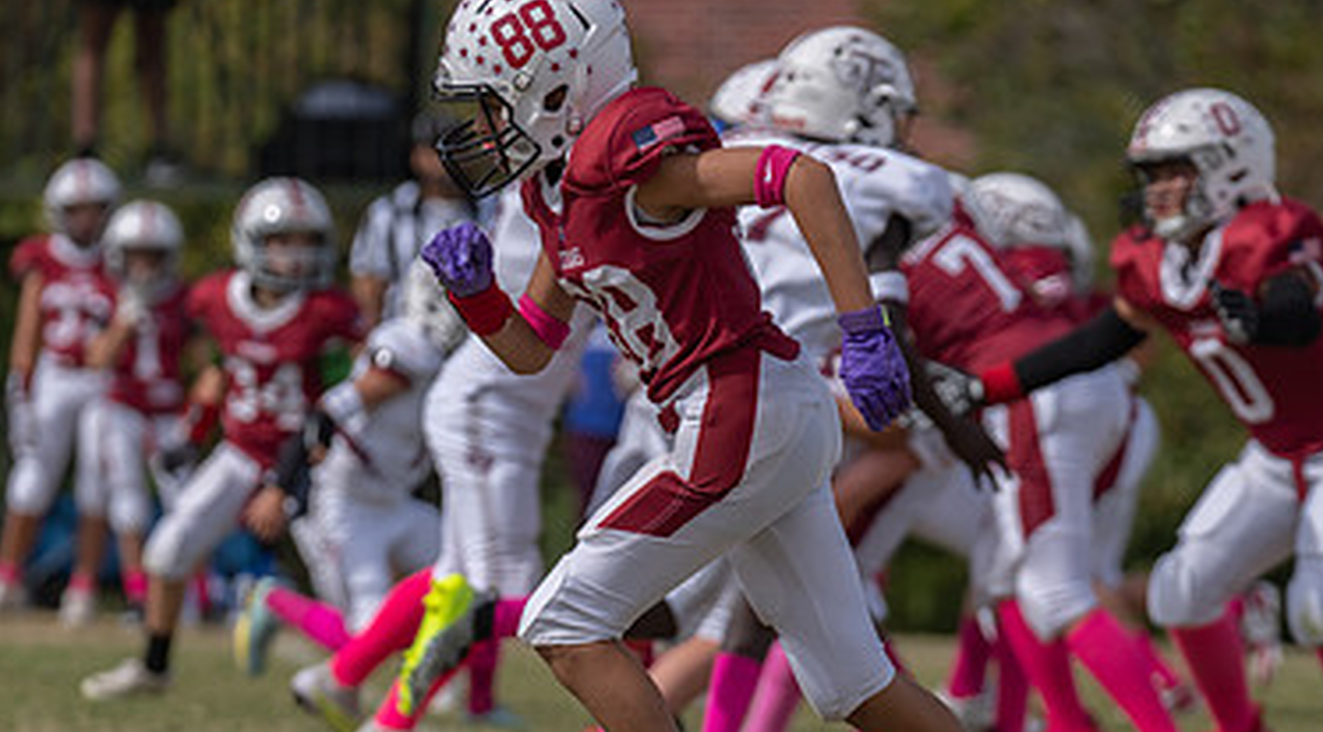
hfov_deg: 5.1
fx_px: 14712
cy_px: 488
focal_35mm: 421
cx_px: 603
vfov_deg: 2.9
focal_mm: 200
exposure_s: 1/2000
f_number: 3.5
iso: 100
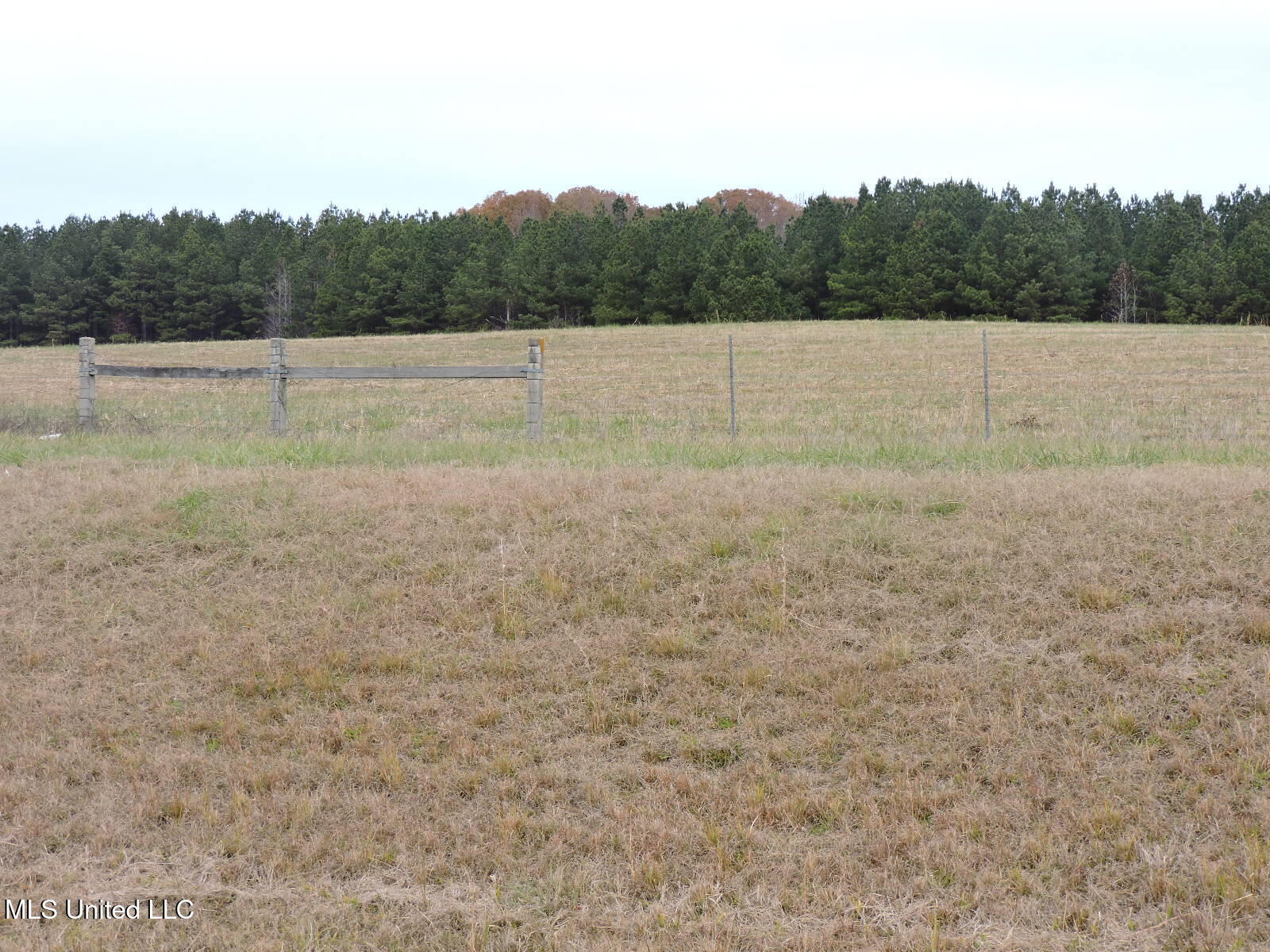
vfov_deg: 19.6
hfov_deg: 26.0
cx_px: 635
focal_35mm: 75
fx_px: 2752
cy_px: 476
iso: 100
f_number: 3.9
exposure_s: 1/250
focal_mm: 13.4
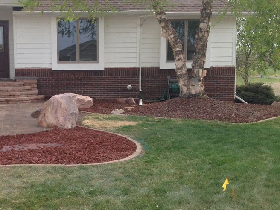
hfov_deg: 29.5
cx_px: 51
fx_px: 518
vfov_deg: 22.9
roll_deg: -1.5
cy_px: 122
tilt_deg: -5.4
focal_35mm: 64
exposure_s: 1/673
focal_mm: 4.28
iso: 50
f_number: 2.4
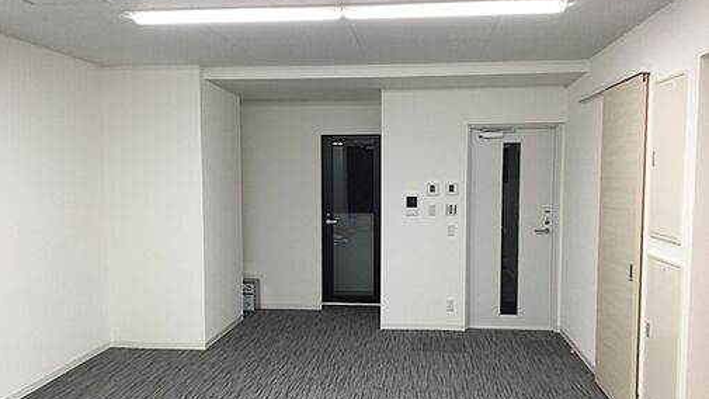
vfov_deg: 34.6
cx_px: 354
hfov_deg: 58.0
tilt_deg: -5.2
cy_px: 224
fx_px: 639
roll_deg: -1.0
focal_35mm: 34
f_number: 2.4
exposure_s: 1/30
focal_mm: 3.3
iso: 25
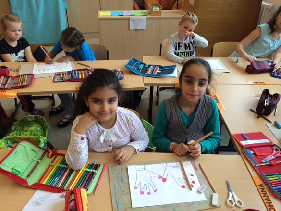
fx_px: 244
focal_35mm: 30
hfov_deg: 60.0
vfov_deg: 46.8
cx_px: 140
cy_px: 106
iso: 40
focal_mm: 4.12
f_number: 2.2
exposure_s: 1/60
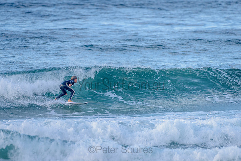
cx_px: 93
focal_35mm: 613
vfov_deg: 2.2
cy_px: 81
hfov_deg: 3.4
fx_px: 4104
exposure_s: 1/1250
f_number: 5.6
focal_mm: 500
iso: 400
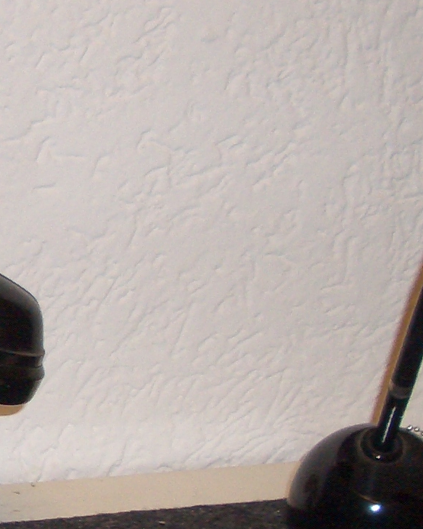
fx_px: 1878
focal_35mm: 120
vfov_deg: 16.0
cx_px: -224
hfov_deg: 12.2
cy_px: 394
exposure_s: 1/60
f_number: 2.6
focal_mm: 5.8
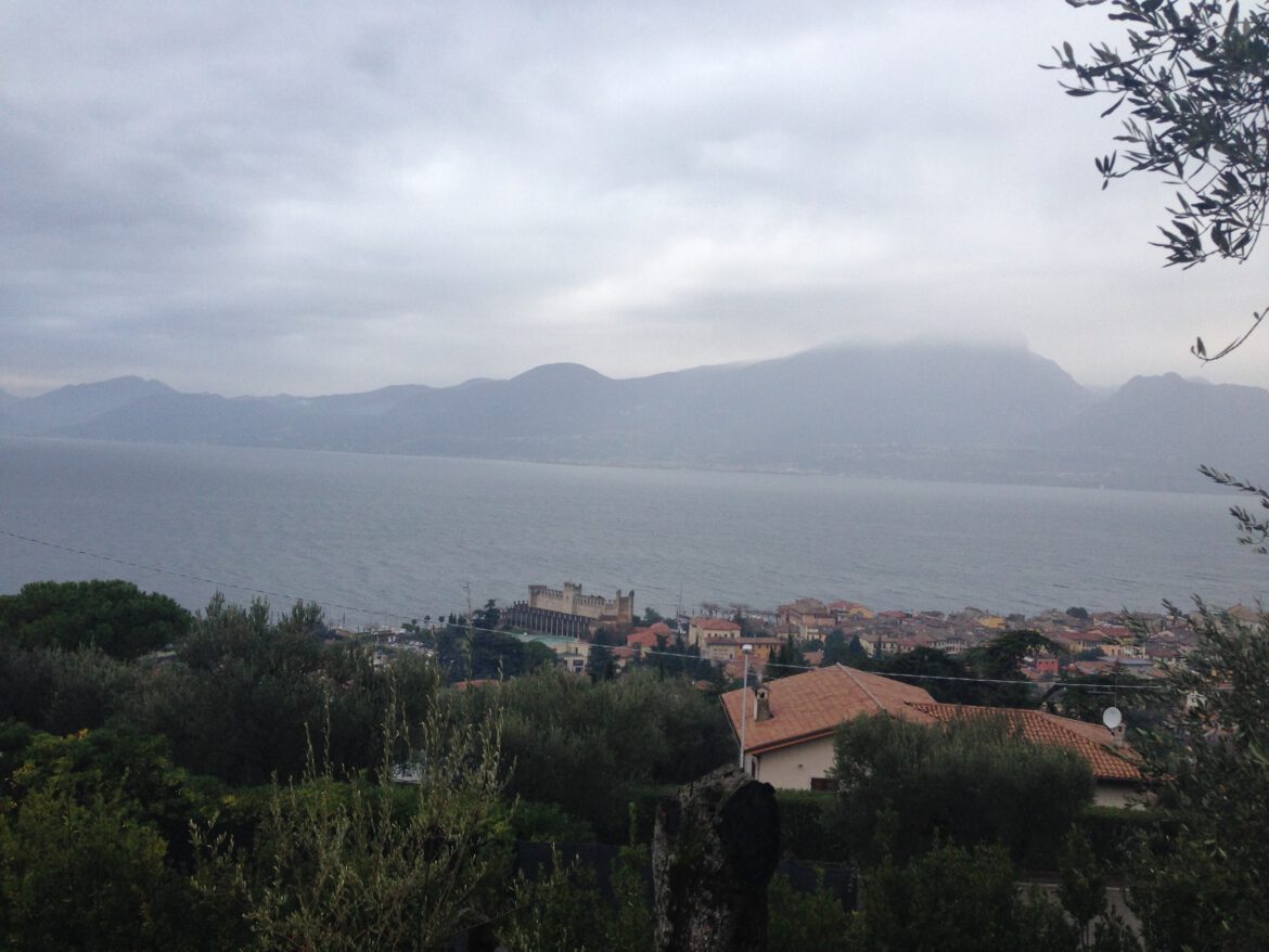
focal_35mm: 33
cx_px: 634
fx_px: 1210
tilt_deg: -1.9
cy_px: 476
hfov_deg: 55.3
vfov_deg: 43.0
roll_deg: -1.7
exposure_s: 1/120
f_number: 2.4
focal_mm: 4.12
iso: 80
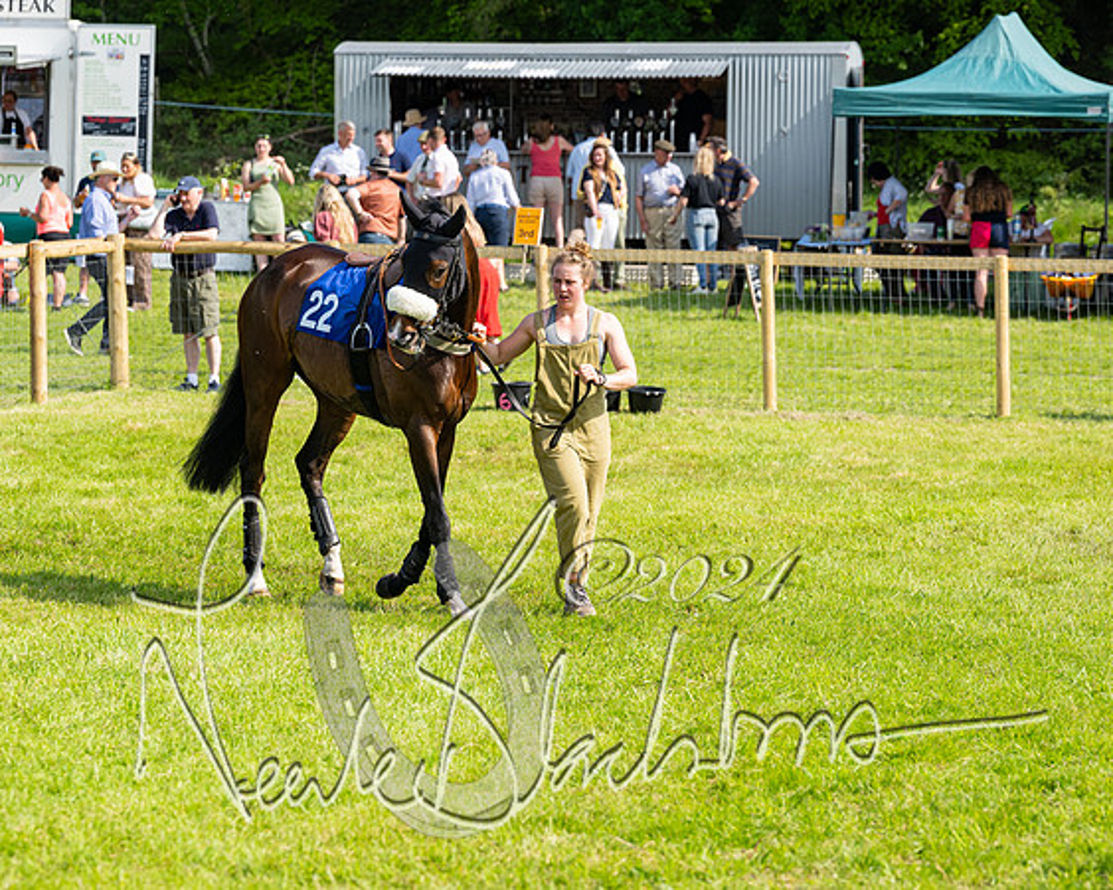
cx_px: 556
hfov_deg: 13.7
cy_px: 445
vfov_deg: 11.0
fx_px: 4638
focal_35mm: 141
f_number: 5
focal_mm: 125
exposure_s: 1/1000
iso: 200
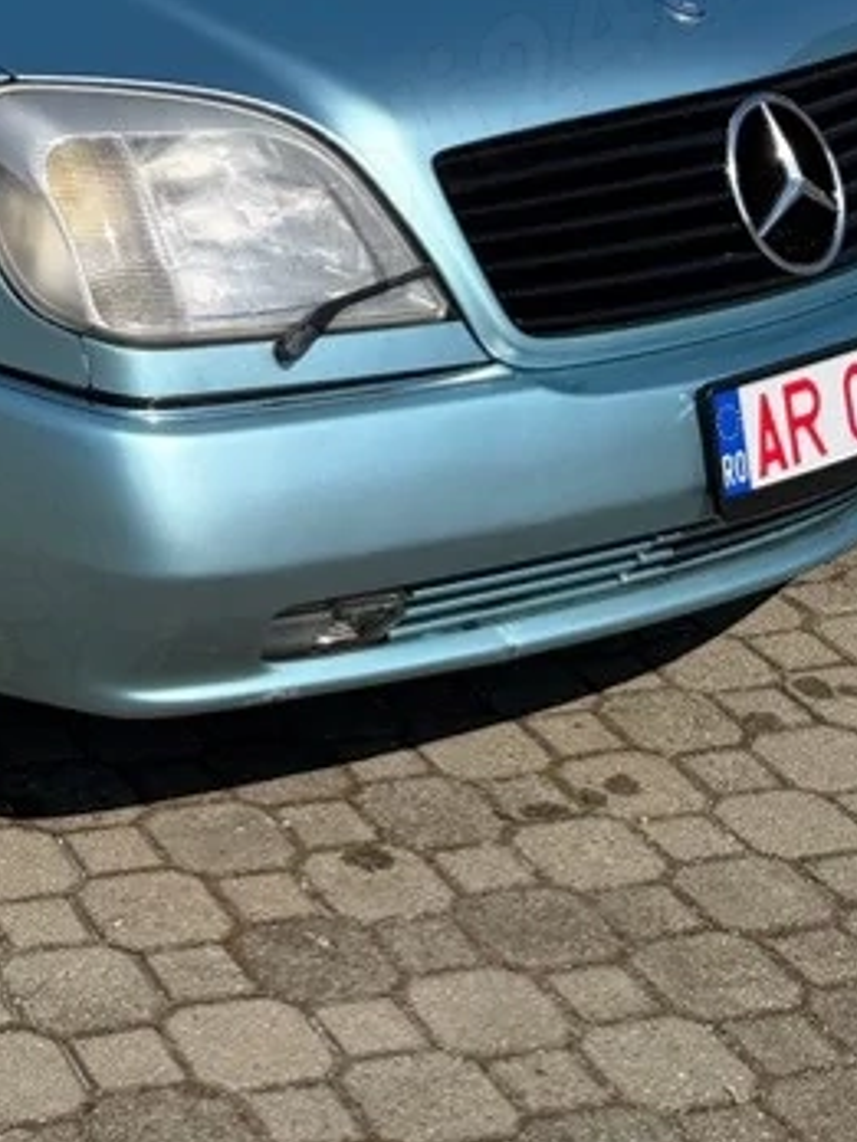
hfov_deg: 15.5
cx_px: -148
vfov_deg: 18.6
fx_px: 3037
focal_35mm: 92
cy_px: -607
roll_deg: -0.5
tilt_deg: -0.7
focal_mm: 6.76
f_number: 1.78
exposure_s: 1/6711
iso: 80
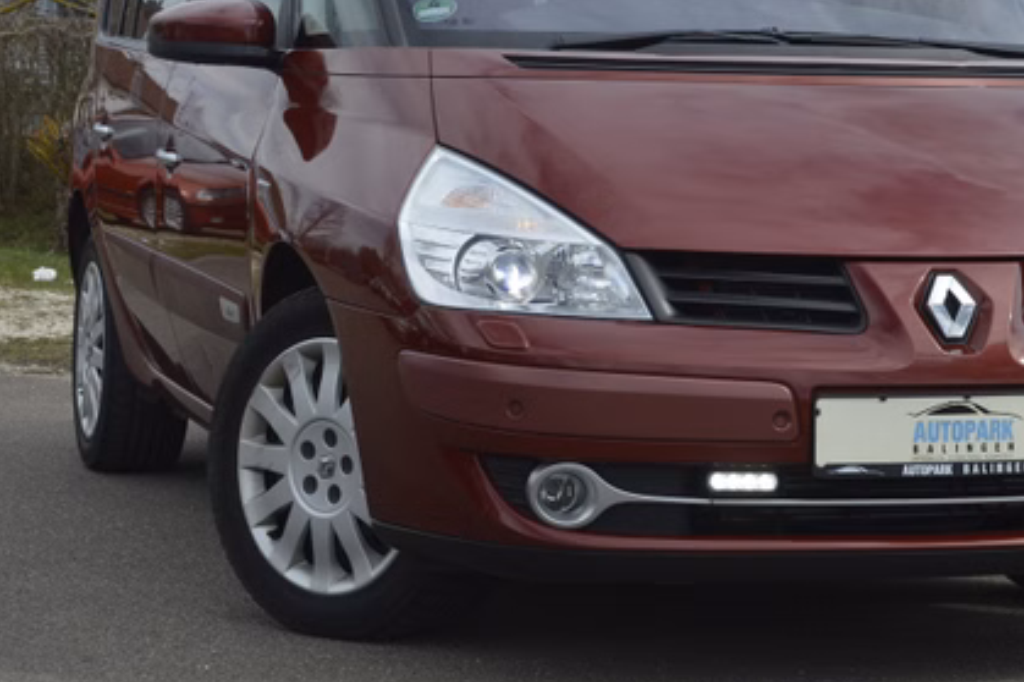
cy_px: 240
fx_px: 3127
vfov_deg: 12.4
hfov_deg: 18.5
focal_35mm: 110
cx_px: 694
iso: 100
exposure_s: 1/250
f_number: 8
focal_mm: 48
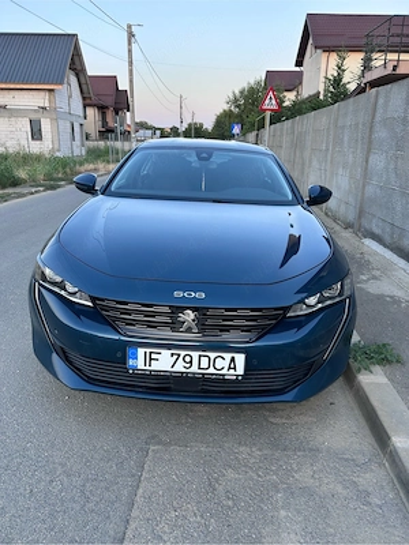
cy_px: 272
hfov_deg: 53.1
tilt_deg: -15.9
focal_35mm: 26
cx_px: 204
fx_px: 410
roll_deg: -1.7
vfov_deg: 67.3
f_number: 1.5
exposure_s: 1/121
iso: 80
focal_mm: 5.7
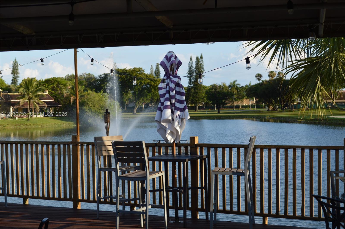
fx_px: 632
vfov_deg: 20.6
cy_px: 114
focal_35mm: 66
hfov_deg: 30.5
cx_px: 172
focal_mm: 44
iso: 100
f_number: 7.1
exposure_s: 1/200
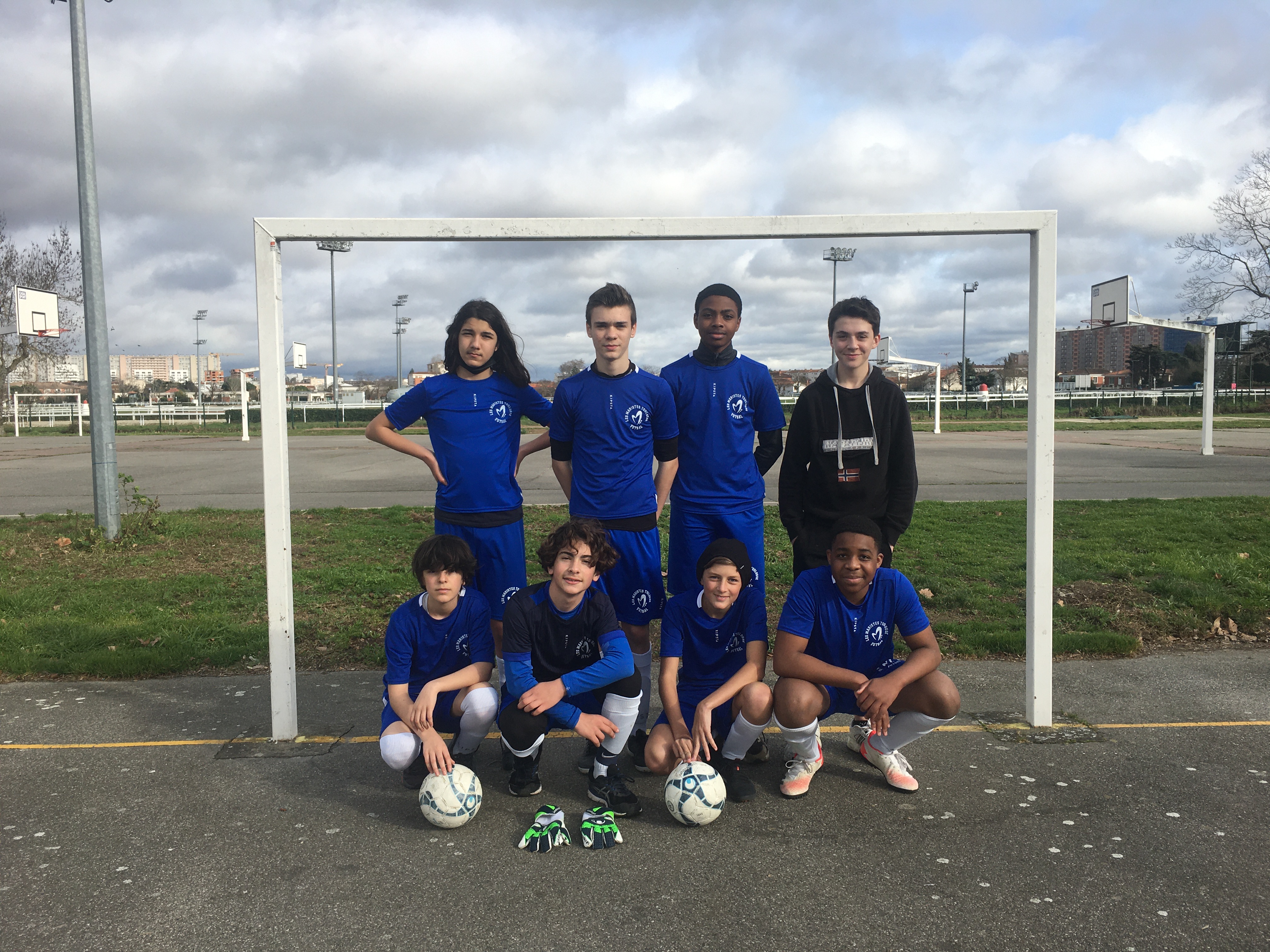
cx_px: 635
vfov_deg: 48.2
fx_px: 1064
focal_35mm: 29
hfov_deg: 61.7
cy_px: 476
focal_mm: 4.15
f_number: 2.2
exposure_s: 1/1183
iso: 25
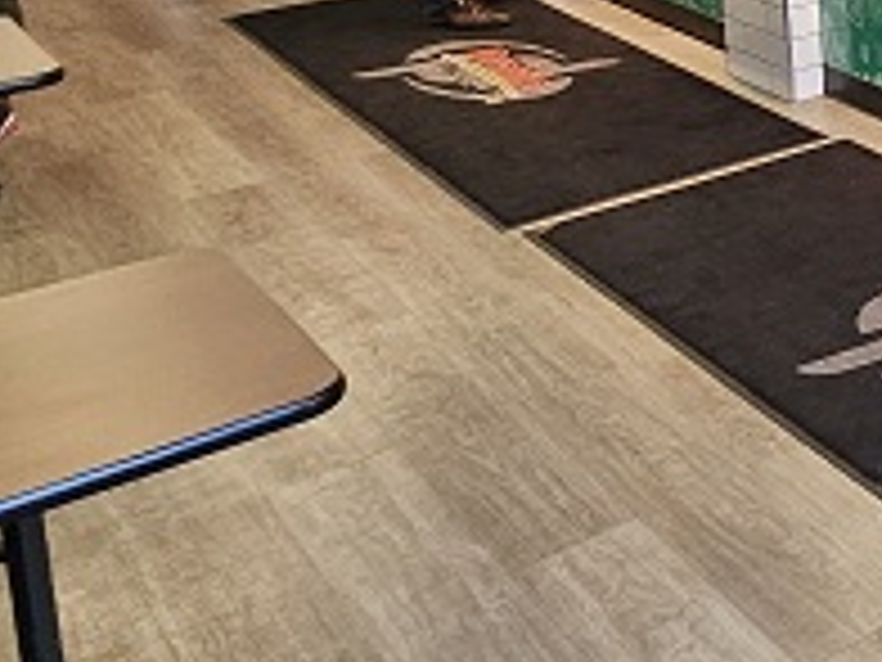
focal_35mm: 53
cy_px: -194
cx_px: 1620
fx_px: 1350
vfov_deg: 24.2
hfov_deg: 21.5
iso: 125
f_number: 2.2
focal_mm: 2.2
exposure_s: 1/60
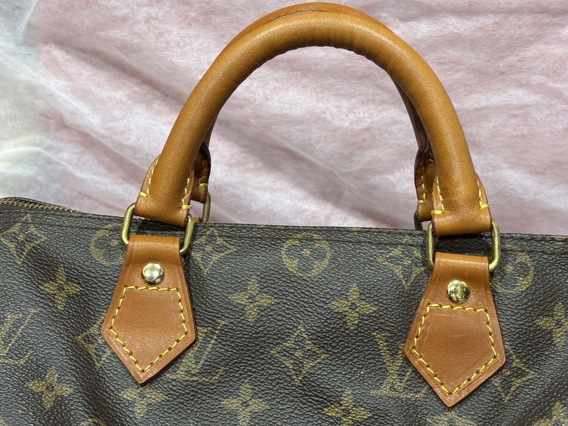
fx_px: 853
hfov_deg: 36.8
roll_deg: +3.6
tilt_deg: -30.4
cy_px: 213
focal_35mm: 52
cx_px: 284
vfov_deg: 28.0
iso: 200
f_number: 1.6
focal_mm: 5.96
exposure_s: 1/40
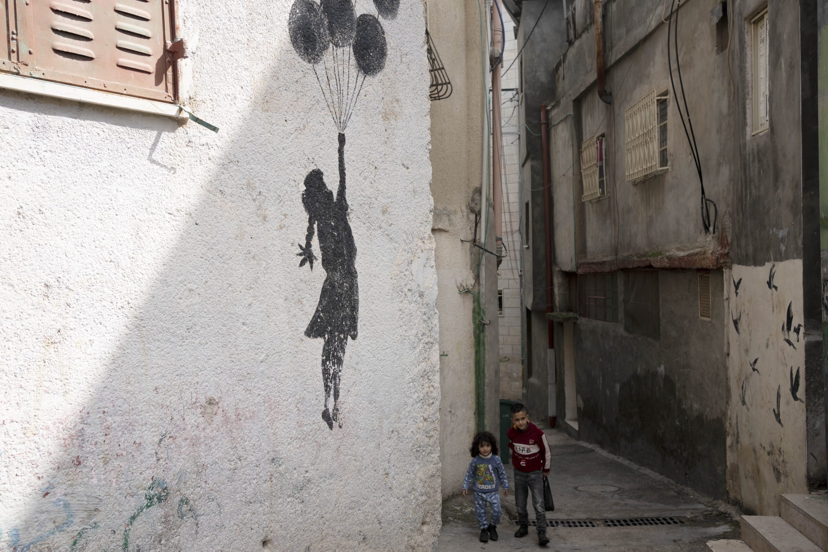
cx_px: 414
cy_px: 276
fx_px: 805
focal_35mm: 35
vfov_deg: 37.9
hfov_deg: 54.4
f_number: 7.1
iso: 400
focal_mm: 35
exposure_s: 1/500
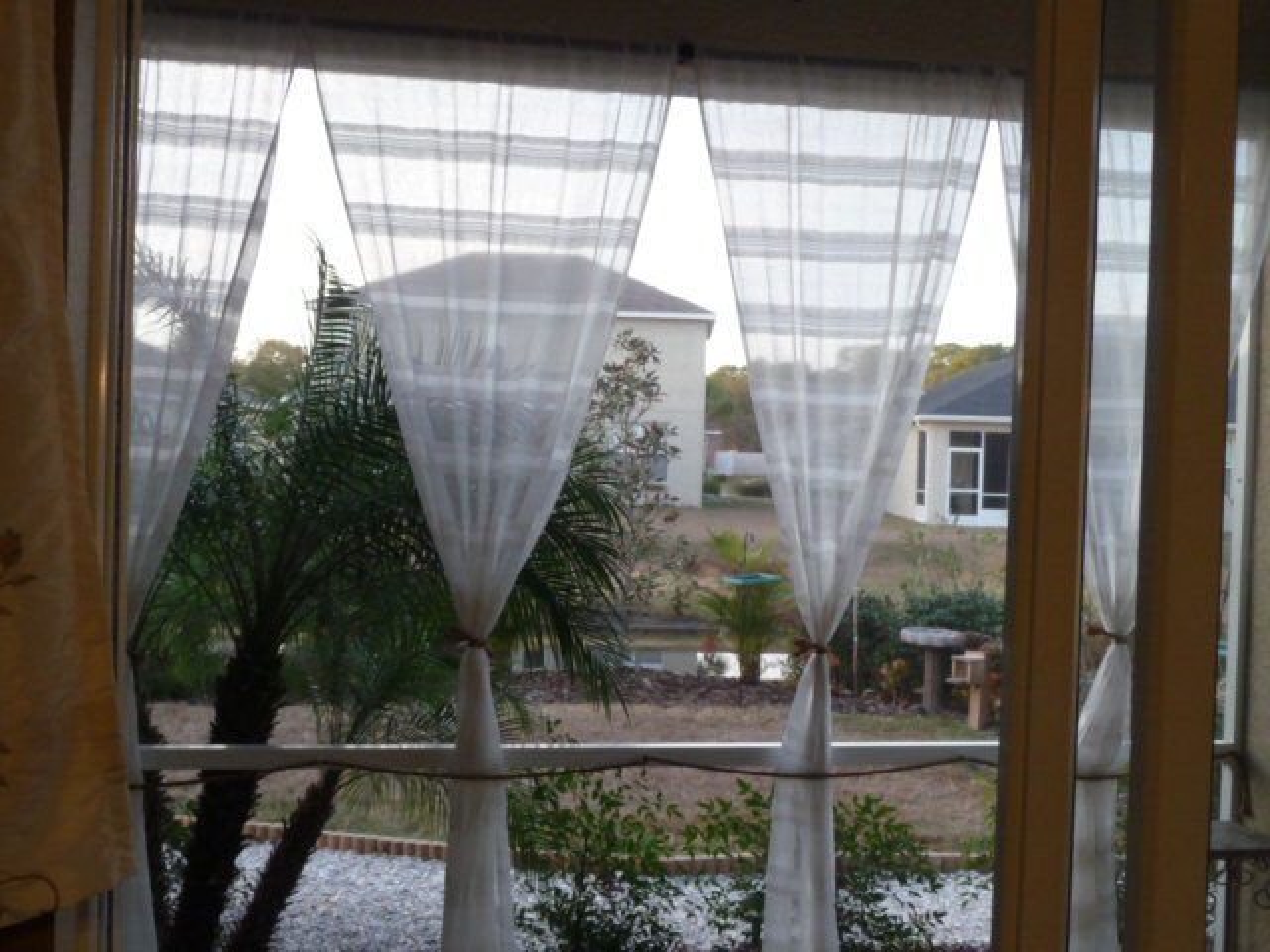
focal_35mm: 40
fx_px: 1468
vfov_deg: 36.0
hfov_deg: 46.8
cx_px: 635
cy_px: 476
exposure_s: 1/30
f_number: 3.3
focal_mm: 4.7
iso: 200
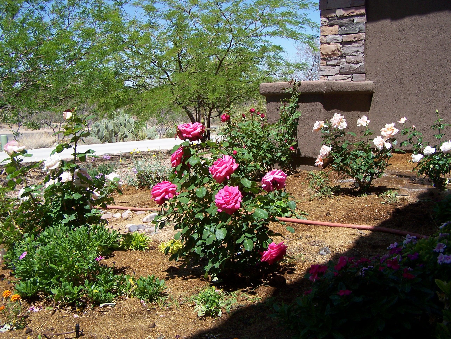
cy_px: 170
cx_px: 226
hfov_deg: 49.0
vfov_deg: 37.7
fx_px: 495
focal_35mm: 38
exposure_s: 1/1000
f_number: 3.2
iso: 80
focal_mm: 6.3
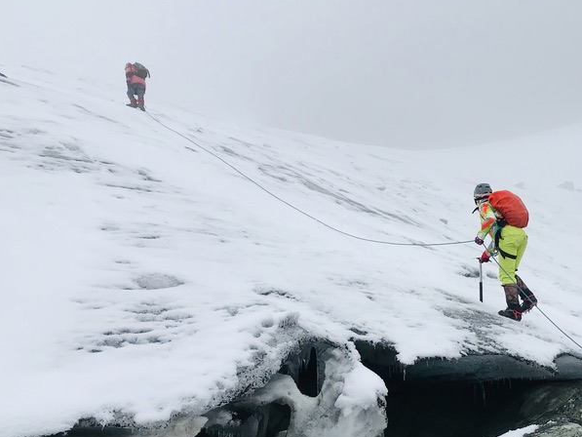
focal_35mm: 48
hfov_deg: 38.2
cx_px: 466
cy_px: 256
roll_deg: +2.4
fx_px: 807
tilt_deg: +16.8
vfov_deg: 30.2
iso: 20
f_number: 1.8
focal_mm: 3.99
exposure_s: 1/2227
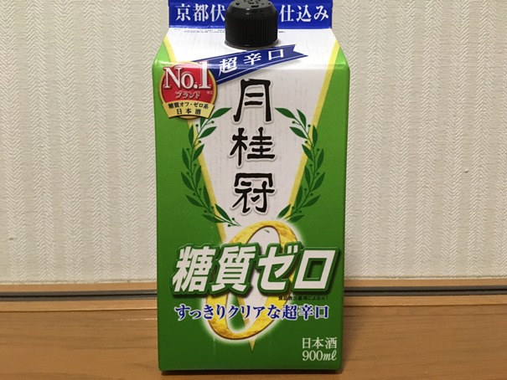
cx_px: 254
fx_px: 425
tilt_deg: -7.3
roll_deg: +0.1
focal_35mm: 29
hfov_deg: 61.6
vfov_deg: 48.2
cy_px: 190
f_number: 2.2
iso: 200
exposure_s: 1/30
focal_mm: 4.15
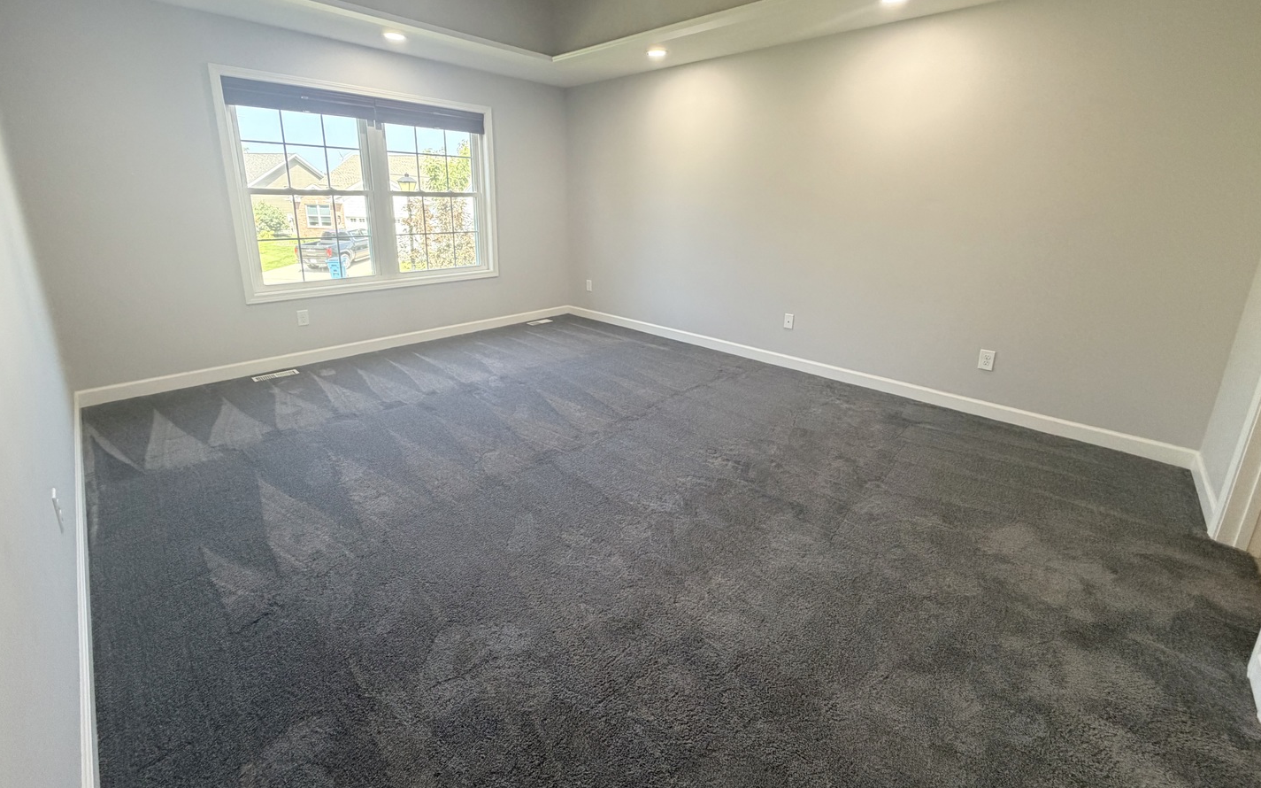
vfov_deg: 74.1
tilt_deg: -13.9
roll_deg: -0.6
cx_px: 627
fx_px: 515
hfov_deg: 101.5
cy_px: 321
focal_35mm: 15
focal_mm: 2.22
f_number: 2.2
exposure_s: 1/120
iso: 250
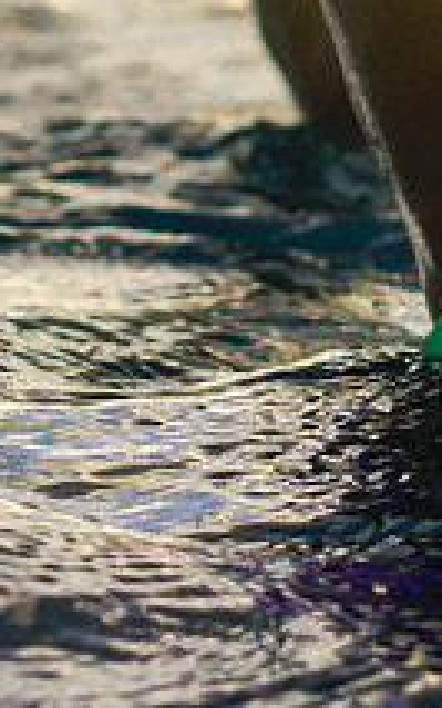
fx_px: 5169
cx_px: 1170
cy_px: -417
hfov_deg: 4.7
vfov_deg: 7.7
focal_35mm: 268
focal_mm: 35
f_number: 3.5
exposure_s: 1/1000
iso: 100
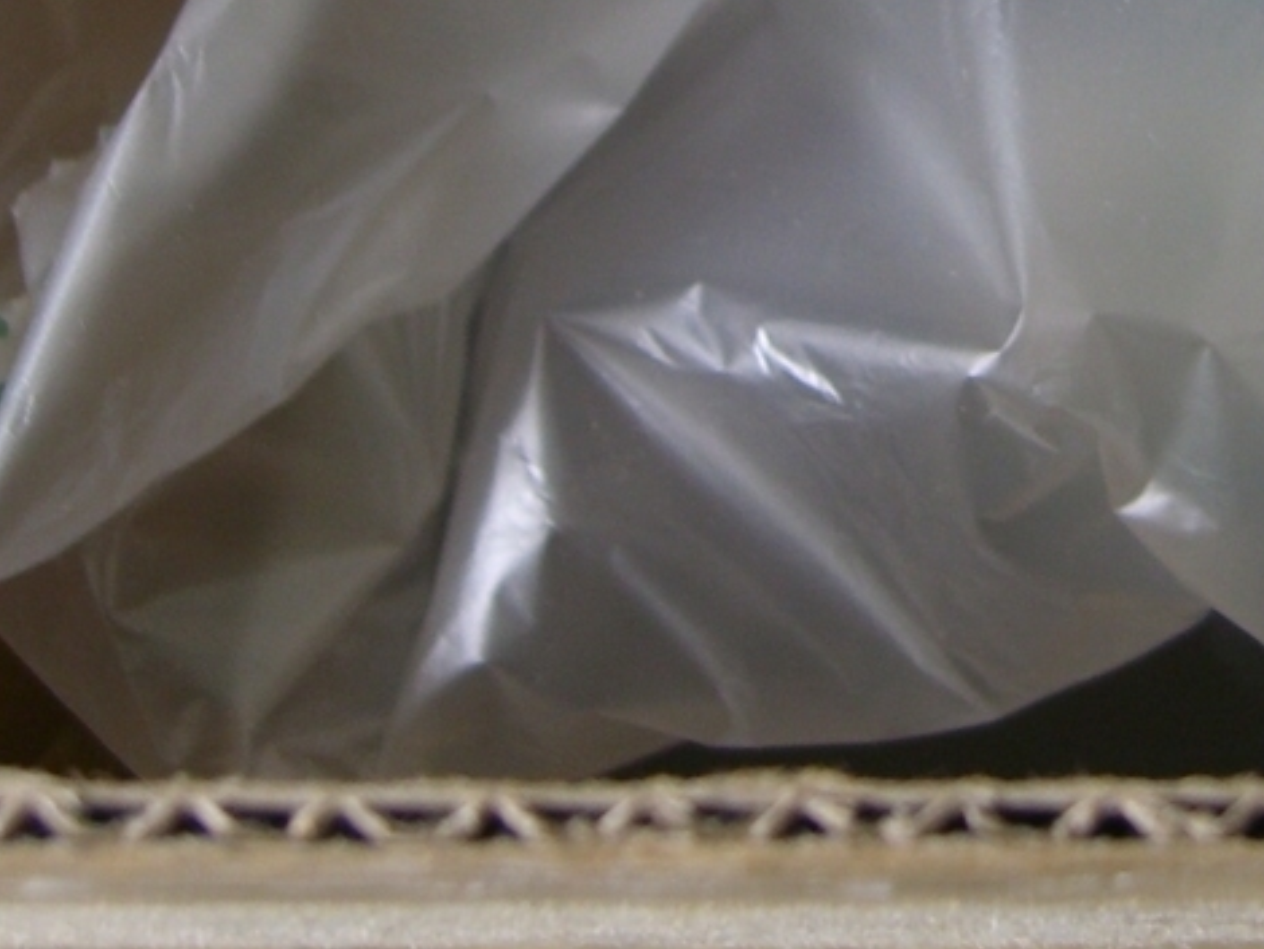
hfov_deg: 19.9
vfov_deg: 14.7
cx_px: 1068
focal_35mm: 97
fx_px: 3544
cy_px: -234
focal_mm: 7.9
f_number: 2.8
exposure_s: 1/20
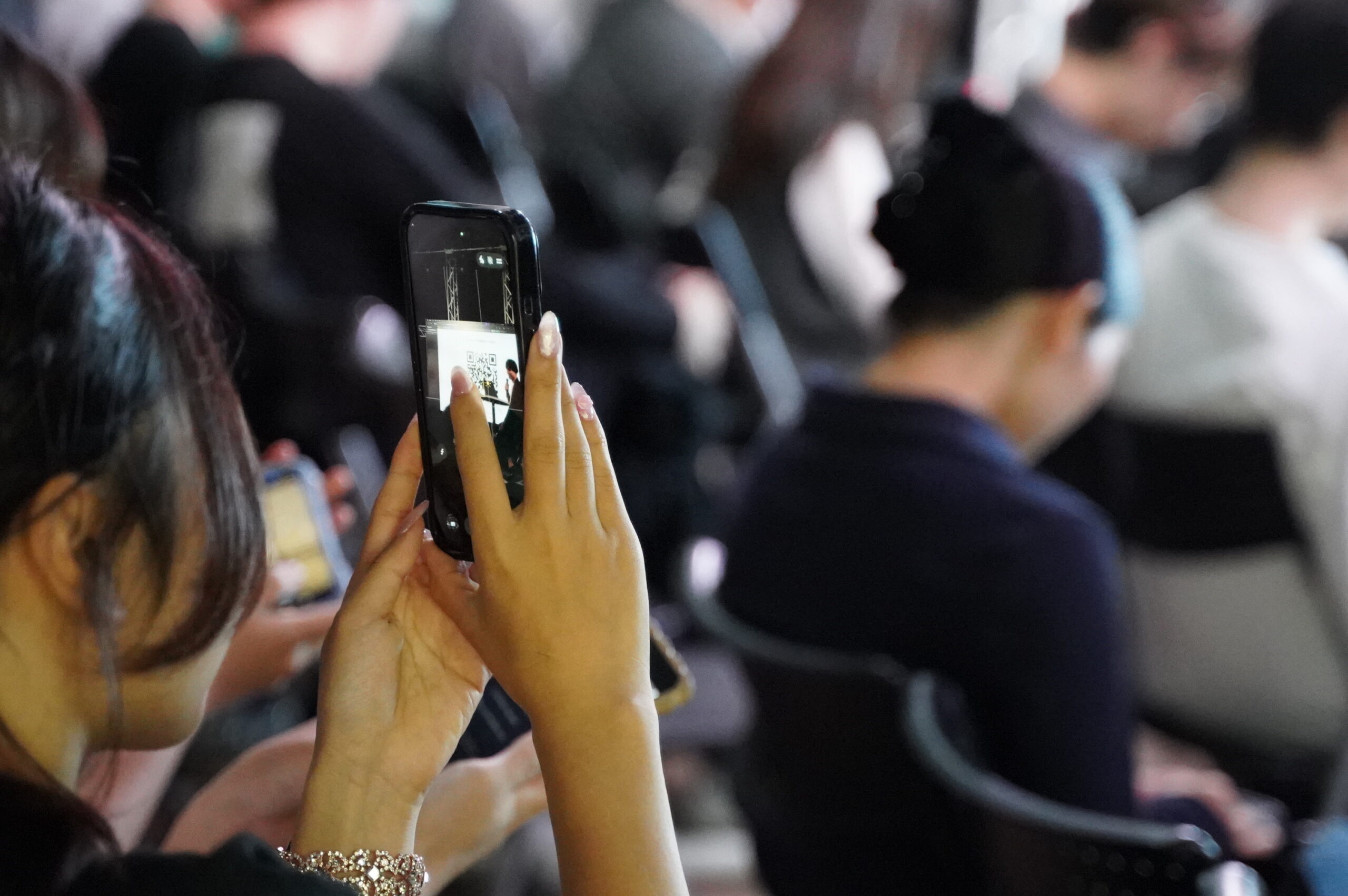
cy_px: 448
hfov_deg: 18.3
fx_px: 4190
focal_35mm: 112
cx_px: 674
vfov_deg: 12.2
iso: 12800
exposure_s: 1/125
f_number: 2.8
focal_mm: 75
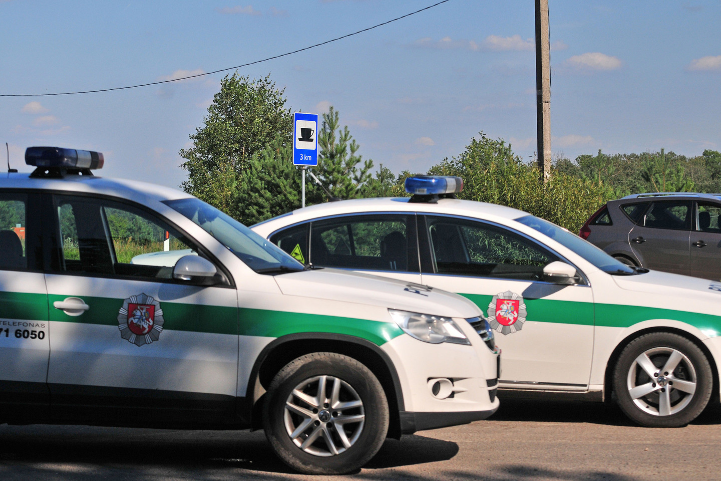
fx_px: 2103
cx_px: 360
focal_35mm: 105
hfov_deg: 19.5
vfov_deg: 13.0
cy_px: 240
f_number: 4.5
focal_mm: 70
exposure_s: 1/5000
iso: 400
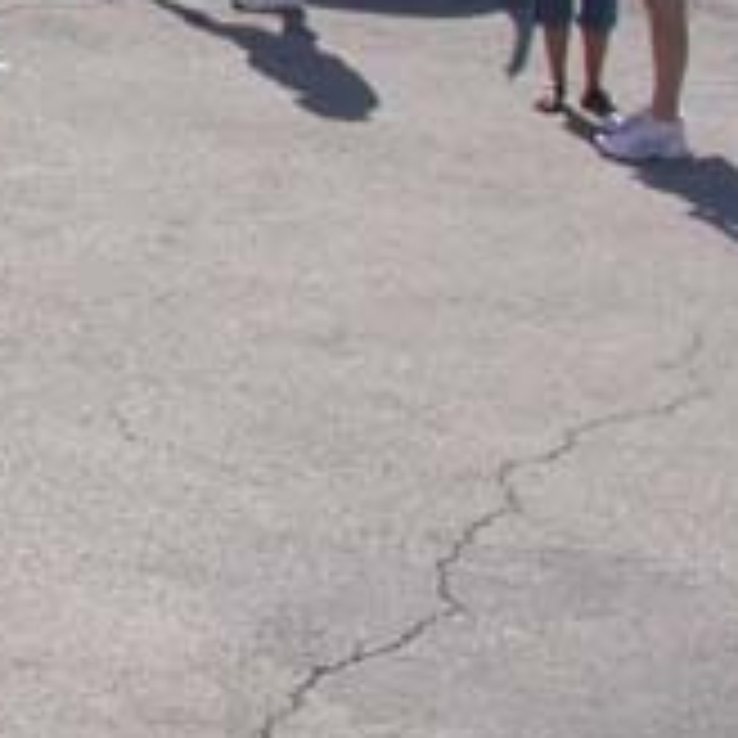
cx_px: -716
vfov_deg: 10.3
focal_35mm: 164
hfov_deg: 9.9
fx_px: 3956
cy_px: -405
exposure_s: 1/292
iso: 100
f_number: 7.5
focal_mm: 7.85
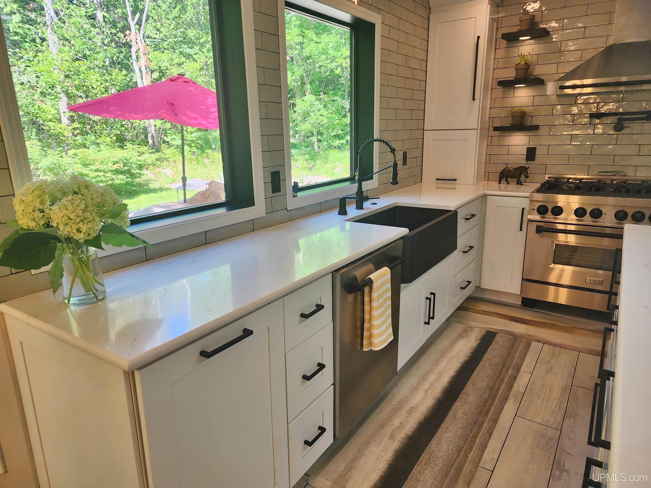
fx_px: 433
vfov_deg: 58.9
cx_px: 326
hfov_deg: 73.9
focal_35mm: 23
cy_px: 244
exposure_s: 1/120
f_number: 1.8
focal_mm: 6.4
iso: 64
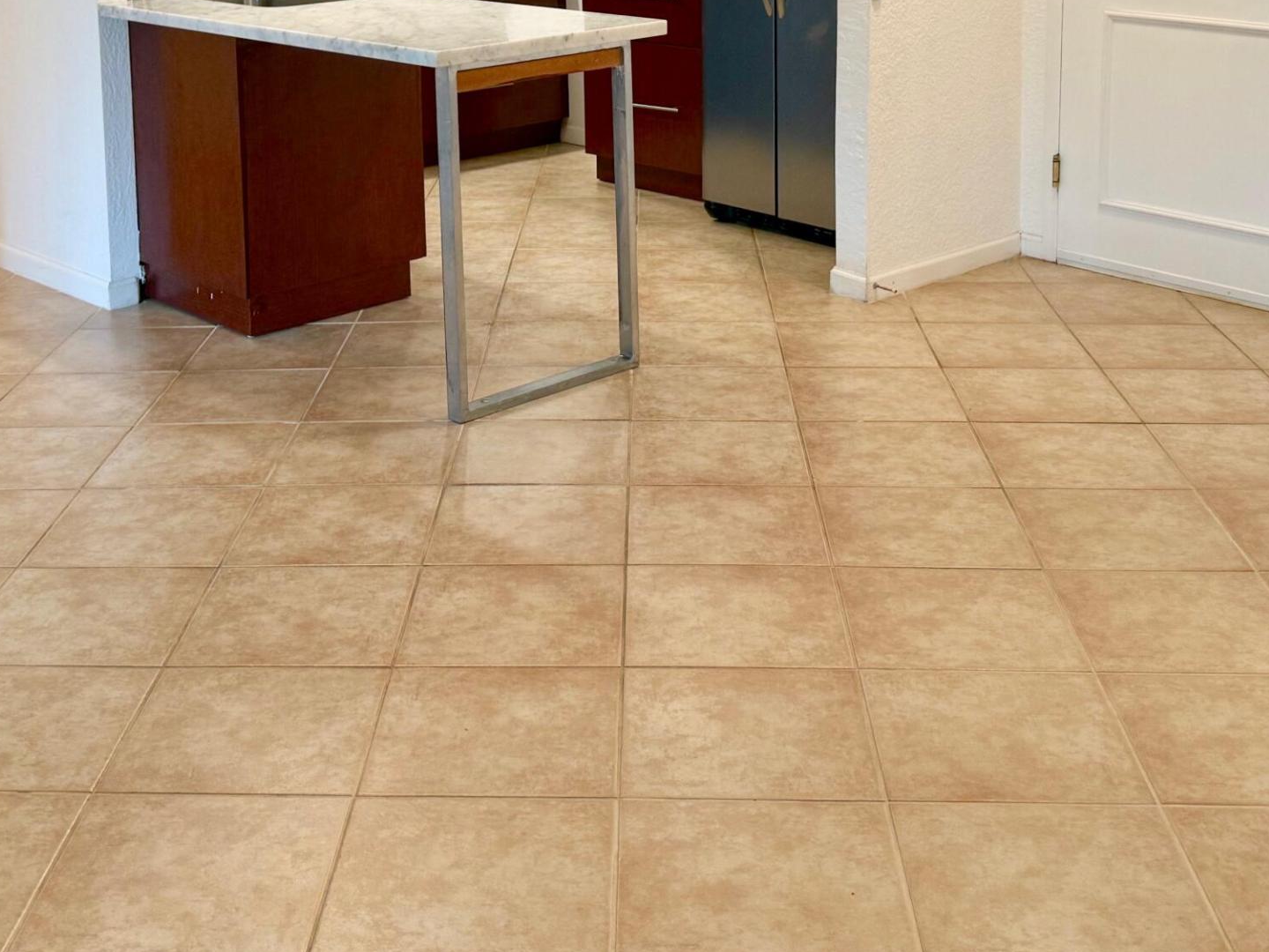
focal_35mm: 48
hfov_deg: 39.6
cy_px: 39
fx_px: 1760
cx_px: 553
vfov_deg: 28.7
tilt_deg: -8.5
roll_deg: +0.5
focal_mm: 6.76
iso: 125
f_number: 1.78
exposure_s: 1/60
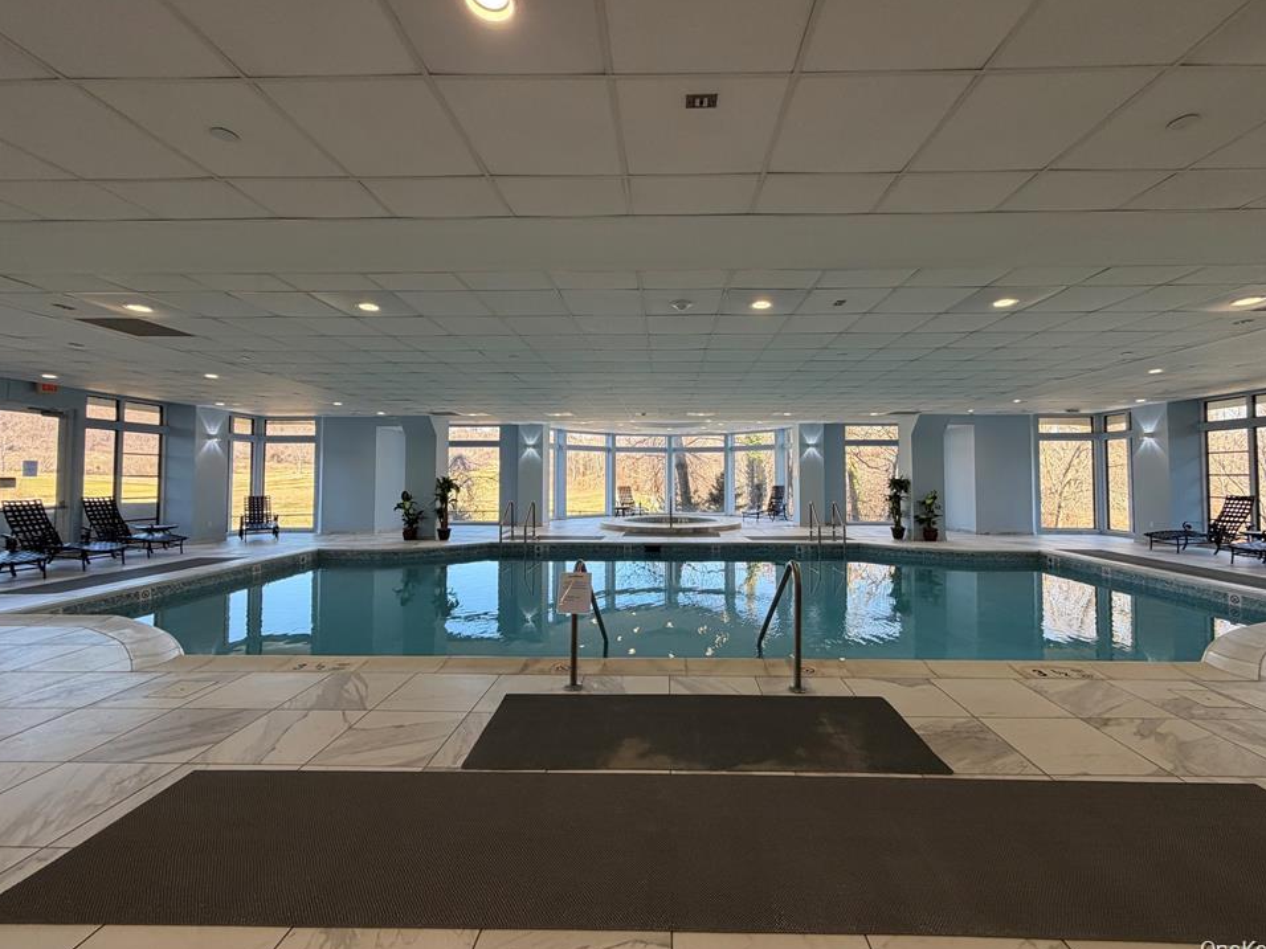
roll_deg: -0.4
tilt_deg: +2.0
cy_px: 458
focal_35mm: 15
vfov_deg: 81.7
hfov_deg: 98.1
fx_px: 549
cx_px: 657
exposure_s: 1/120
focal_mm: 2.22
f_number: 2.2
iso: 125
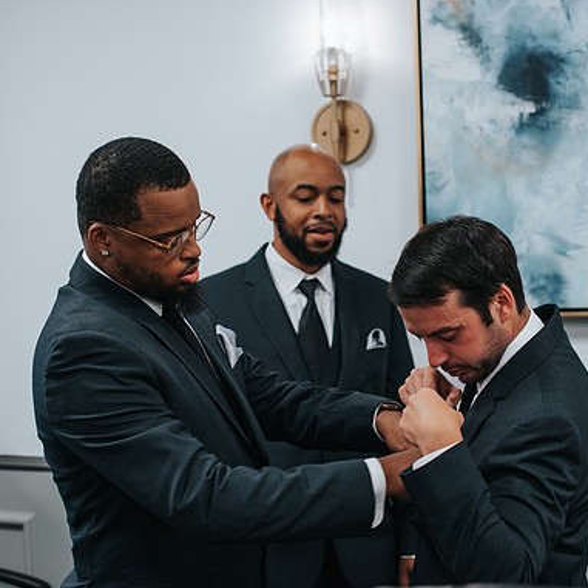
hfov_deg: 24.3
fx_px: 1364
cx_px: 342
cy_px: 265
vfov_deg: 24.3
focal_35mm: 71
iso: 720
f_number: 3.2
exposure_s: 1/50
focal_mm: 50
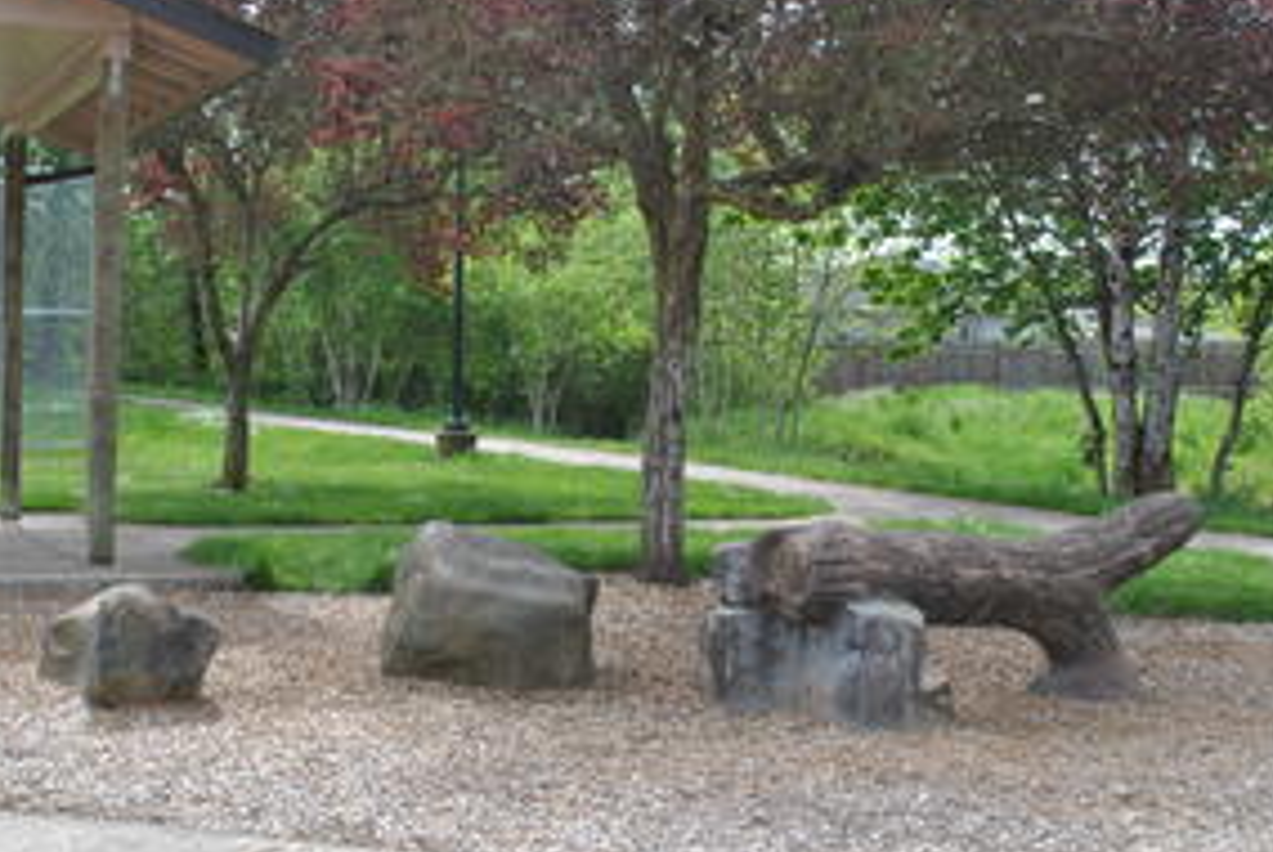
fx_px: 1947
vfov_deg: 24.6
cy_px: 283
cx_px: 560
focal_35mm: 55
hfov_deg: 36.2
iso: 100
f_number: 7.1
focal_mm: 26
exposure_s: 1/200
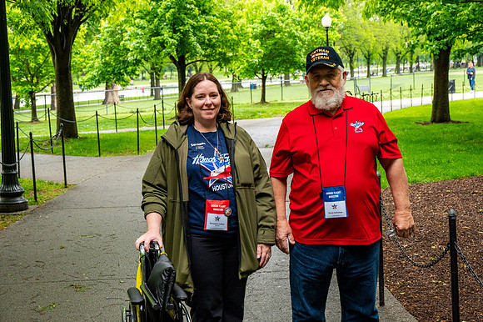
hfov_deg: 34.5
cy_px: 161
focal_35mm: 58
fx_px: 778
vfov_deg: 23.4
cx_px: 242
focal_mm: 58
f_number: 8
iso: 4500
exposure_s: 1/640
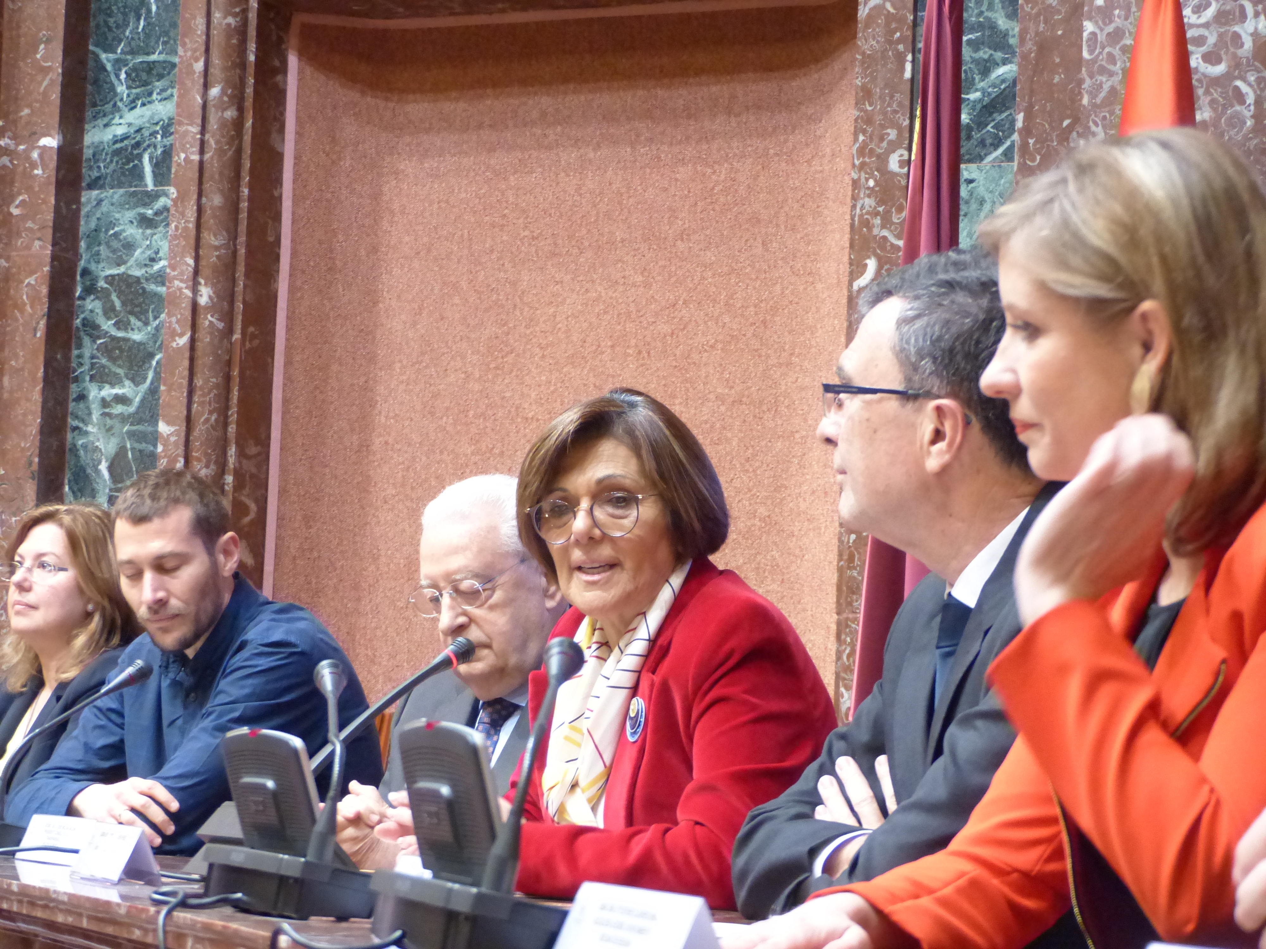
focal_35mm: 94
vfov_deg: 15.7
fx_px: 3438
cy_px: 474
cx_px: 633
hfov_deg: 20.9
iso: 800
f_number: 2.8
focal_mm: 16.9
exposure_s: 1/40
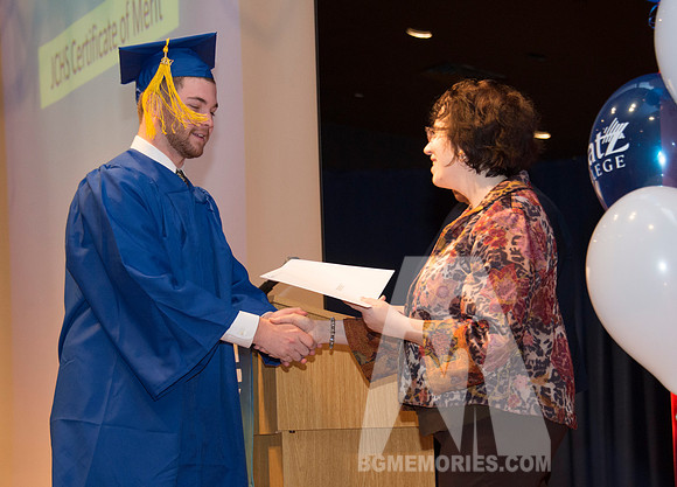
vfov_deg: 12.9
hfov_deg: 17.9
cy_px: 288
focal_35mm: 111
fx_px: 2149
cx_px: 341
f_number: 5
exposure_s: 1/80
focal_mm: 85
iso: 2000
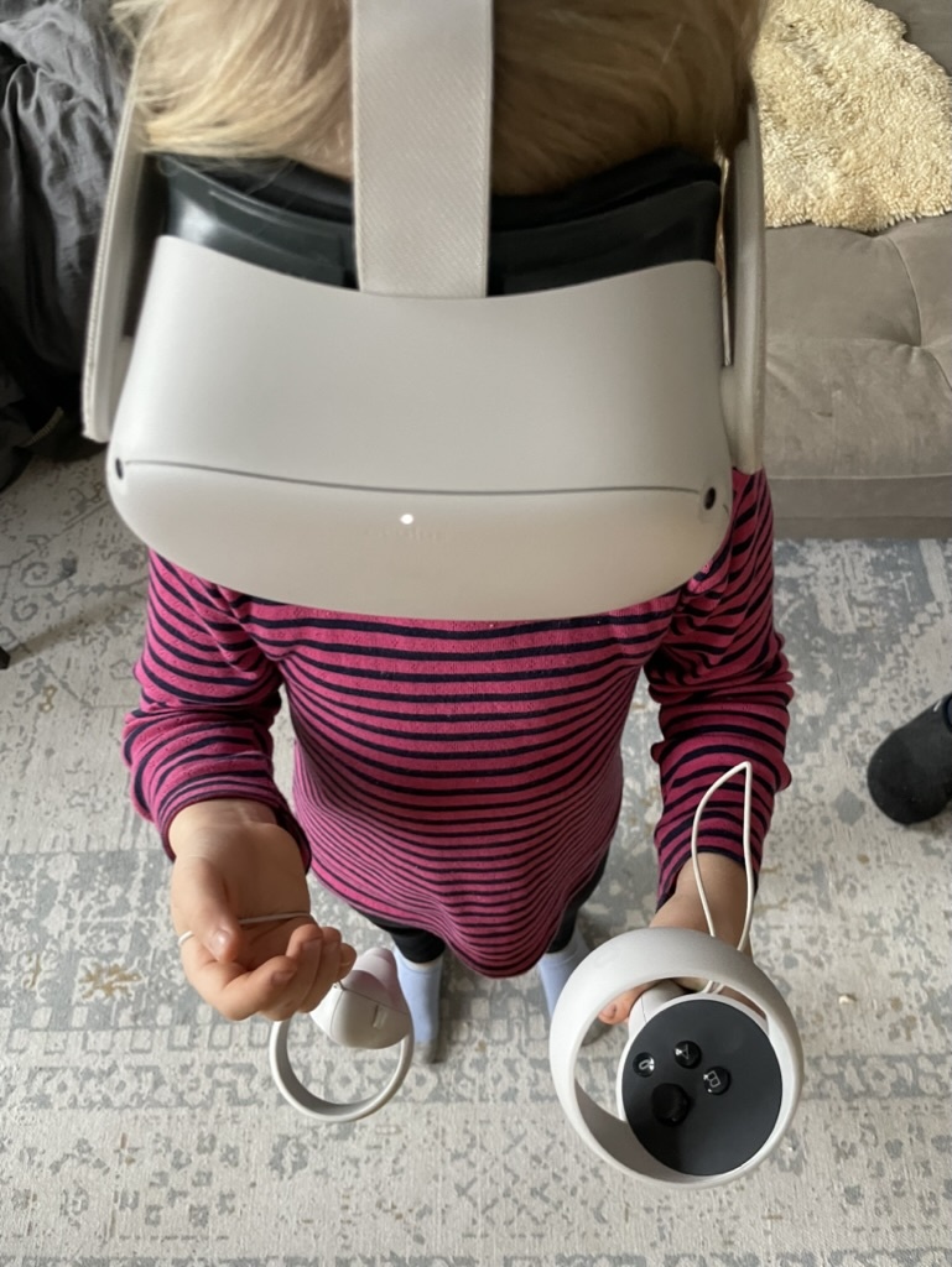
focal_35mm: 26
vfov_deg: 67.3
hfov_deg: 53.1
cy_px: 634
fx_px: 953
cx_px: 476
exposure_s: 1/60
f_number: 1.6
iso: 320
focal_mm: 4.2
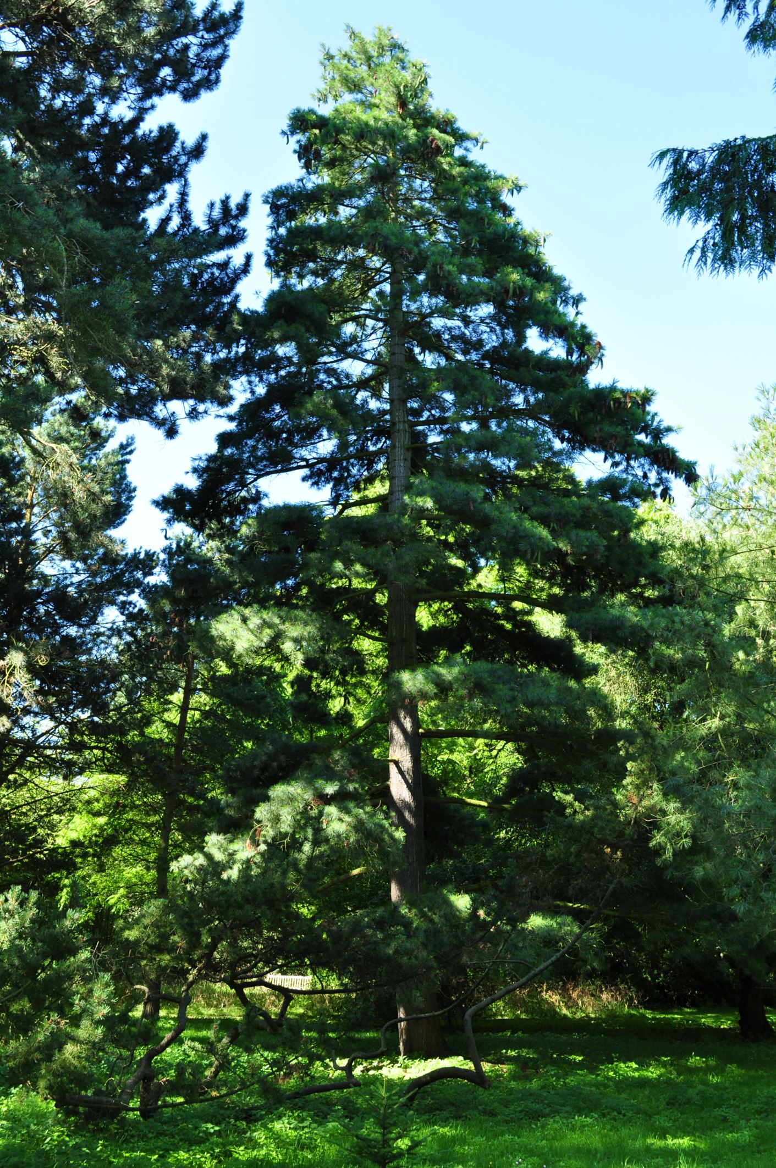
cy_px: 584
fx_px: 1264
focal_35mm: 39
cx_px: 388
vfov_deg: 49.6
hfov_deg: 34.1
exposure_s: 1/50
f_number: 11
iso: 200
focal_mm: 26
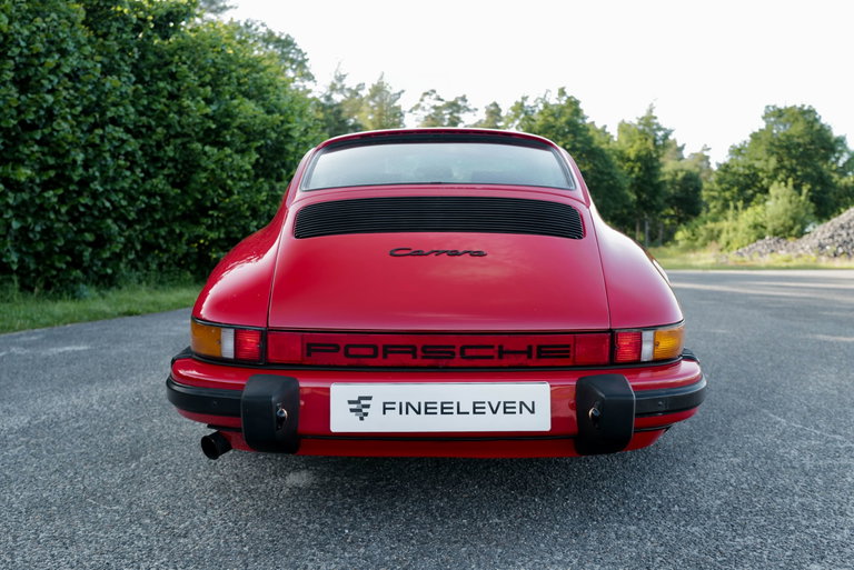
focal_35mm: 28
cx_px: 427
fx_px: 665
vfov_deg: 46.5
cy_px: 285
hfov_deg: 65.4
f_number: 3.2
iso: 100
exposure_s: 1/60
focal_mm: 28
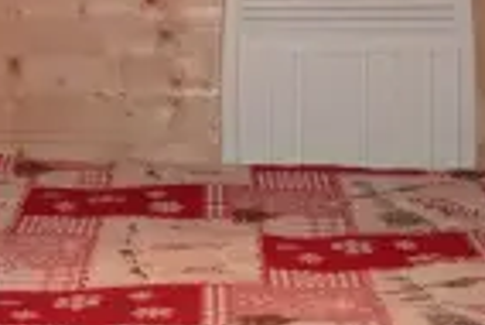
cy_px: -44
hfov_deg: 18.1
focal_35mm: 110
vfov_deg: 12.2
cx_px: -10
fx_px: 1483
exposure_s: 1/30
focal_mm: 4.1
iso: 125
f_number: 3.3
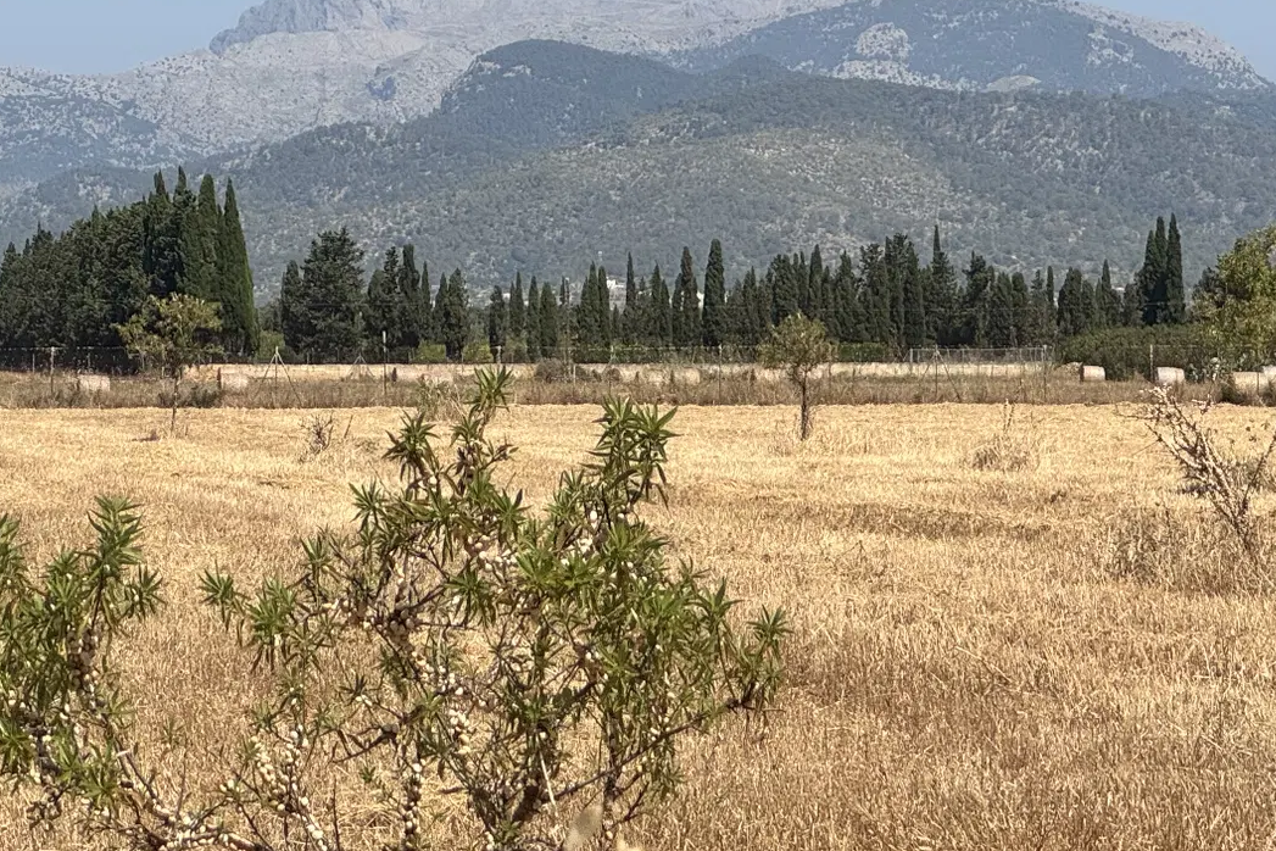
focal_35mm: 153
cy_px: -55
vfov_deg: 8.9
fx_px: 5423
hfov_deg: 13.4
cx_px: 757
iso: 25
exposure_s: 1/1575
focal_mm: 9
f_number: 2.8
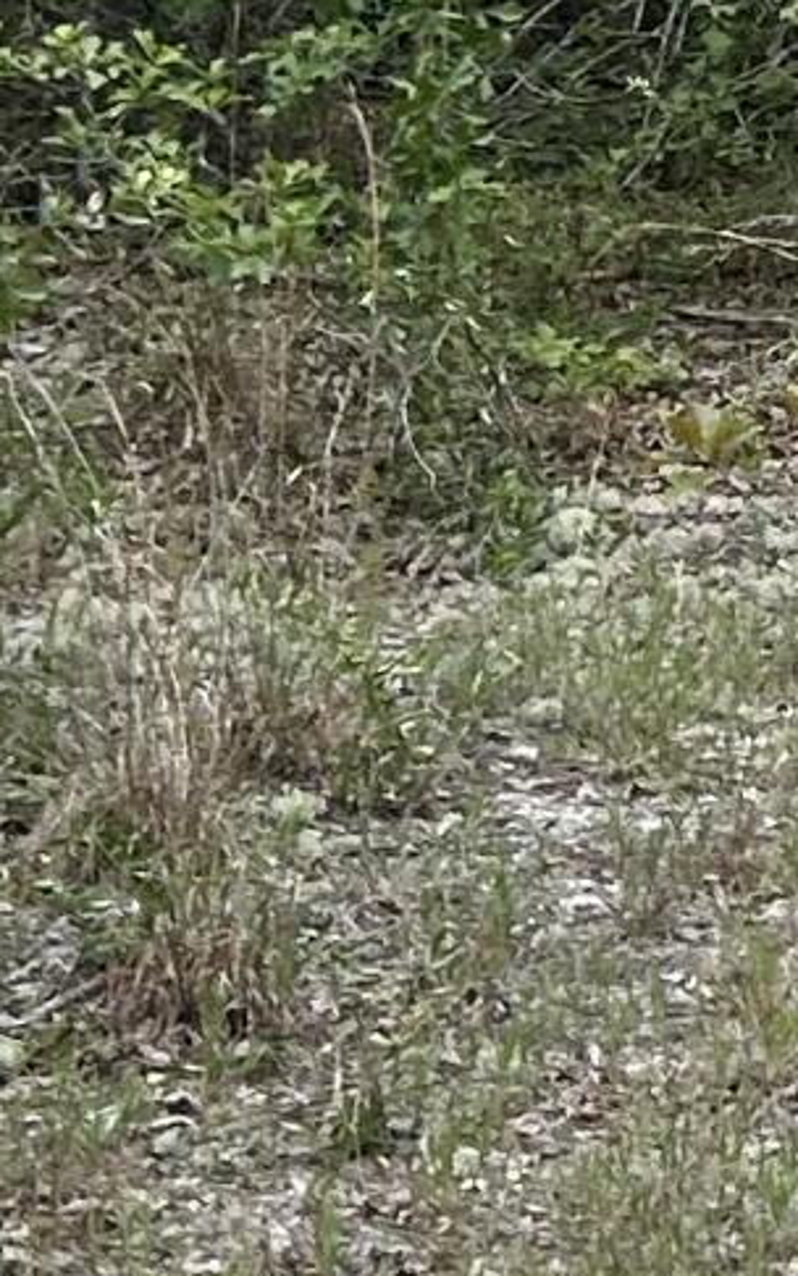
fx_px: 5912
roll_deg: -1.5
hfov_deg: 7.0
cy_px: -457
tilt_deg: -0.7
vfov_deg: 11.9
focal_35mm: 170
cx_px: 2300
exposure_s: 1/383
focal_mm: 5.7
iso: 50
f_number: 1.5
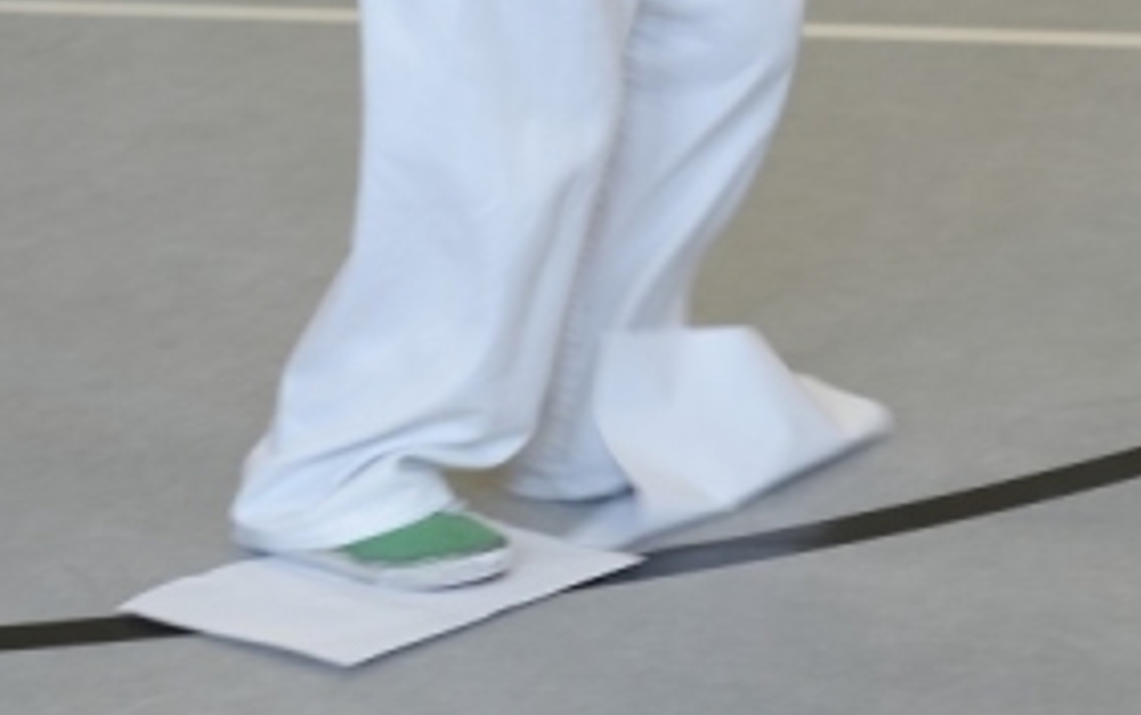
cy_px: -327
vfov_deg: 6.3
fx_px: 6410
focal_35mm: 206
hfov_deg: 10.2
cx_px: 836
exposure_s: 1/160
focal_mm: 71
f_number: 4
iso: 640
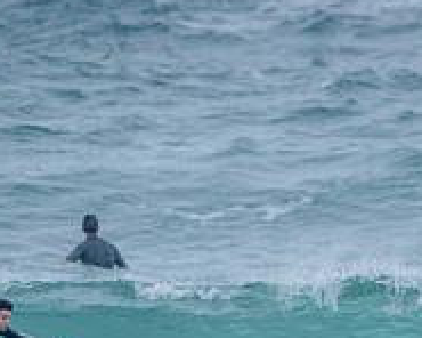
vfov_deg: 0.9
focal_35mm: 1808
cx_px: 54
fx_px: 22581
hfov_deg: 1.1
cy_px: 332
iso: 720
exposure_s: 1/1250
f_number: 5.6
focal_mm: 500
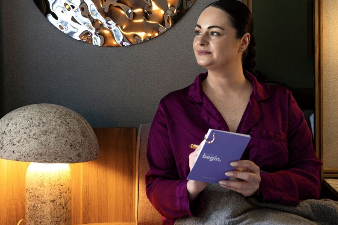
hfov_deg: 44.5
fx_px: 413
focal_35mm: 44
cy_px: 53
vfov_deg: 29.9
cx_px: 168
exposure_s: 1/100
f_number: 4
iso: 1000
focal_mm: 29
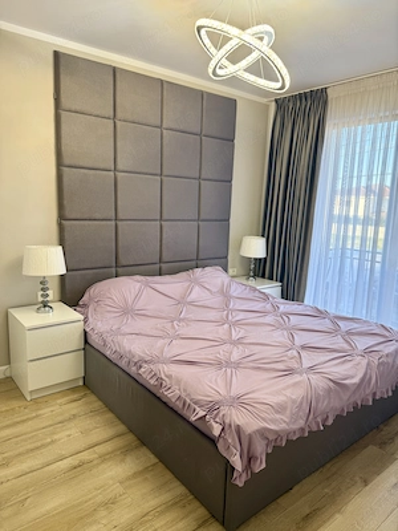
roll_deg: -1.7
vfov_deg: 71.6
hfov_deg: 56.8
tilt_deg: -9.6
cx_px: 199
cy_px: 266
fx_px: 368
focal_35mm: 24
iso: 100
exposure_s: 1/100
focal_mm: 6.76
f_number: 1.78
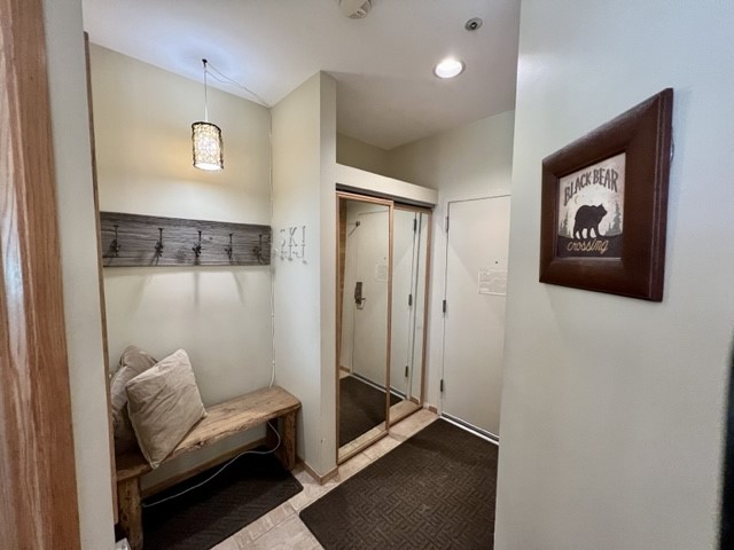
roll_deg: +0.6
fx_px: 276
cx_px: 367
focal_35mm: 13
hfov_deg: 106.2
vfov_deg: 89.9
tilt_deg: -4.0
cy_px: 275
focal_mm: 1.57
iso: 320
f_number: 1.8
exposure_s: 1/60
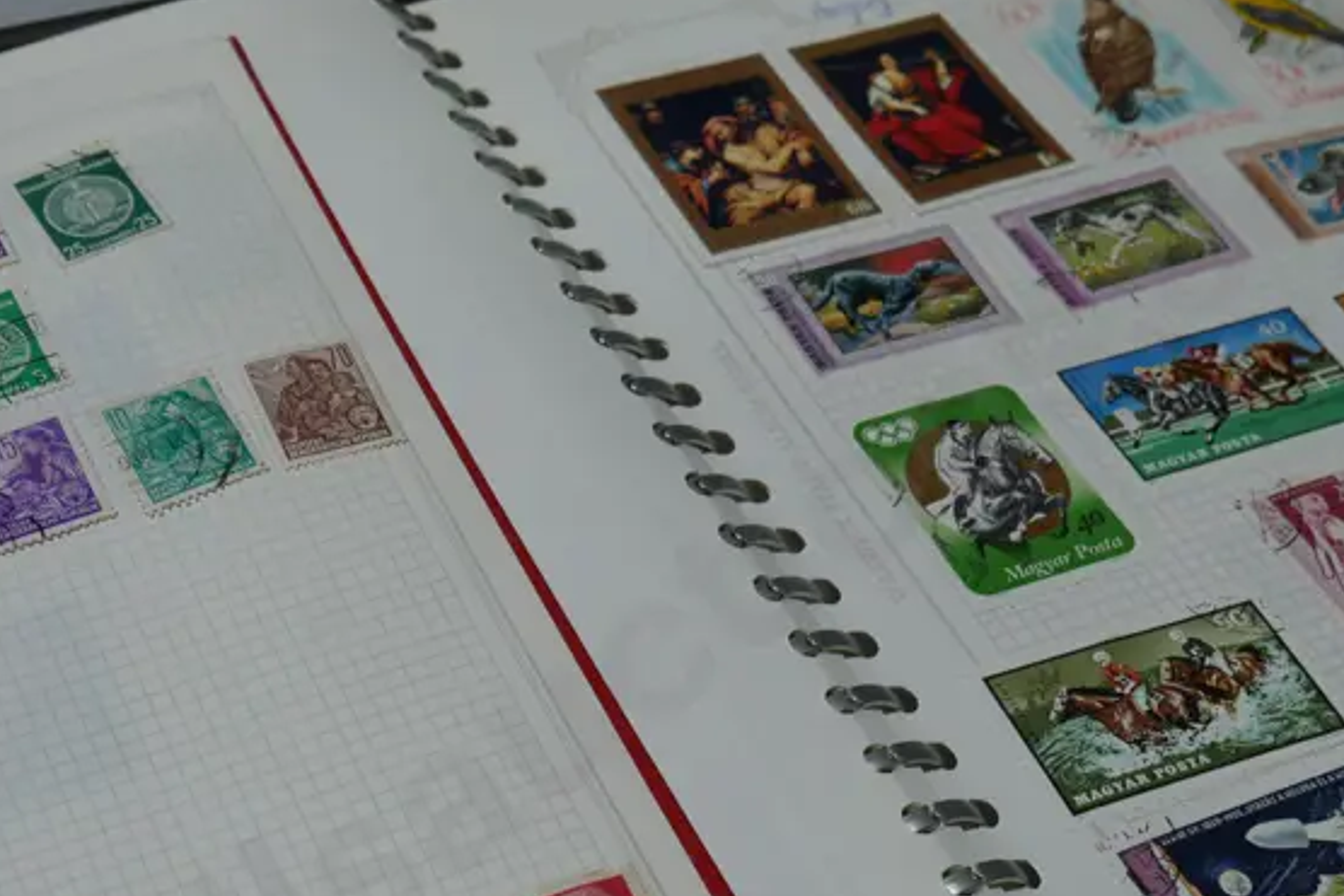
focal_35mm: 69
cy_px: 721
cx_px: 573
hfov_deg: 29.2
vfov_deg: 19.5
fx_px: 2577
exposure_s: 1/160
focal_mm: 18
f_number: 5
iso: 200
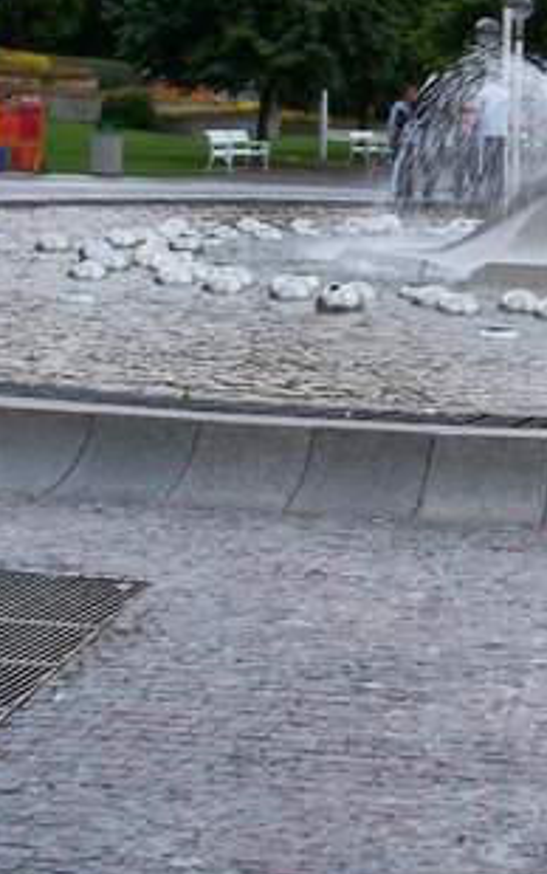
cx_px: 688
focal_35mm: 94
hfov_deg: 13.5
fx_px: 2240
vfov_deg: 21.9
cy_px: 237
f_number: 3.2
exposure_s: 1/30
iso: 200
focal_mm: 9.1
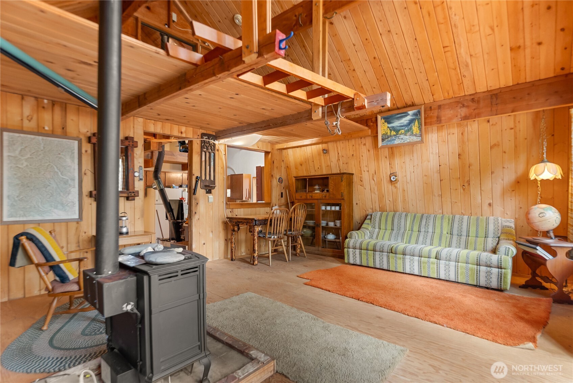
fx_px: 279
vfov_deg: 68.9
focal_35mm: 18
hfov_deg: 91.6
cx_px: 286
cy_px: 192
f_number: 2.8
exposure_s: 1/15
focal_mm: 17.5
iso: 400
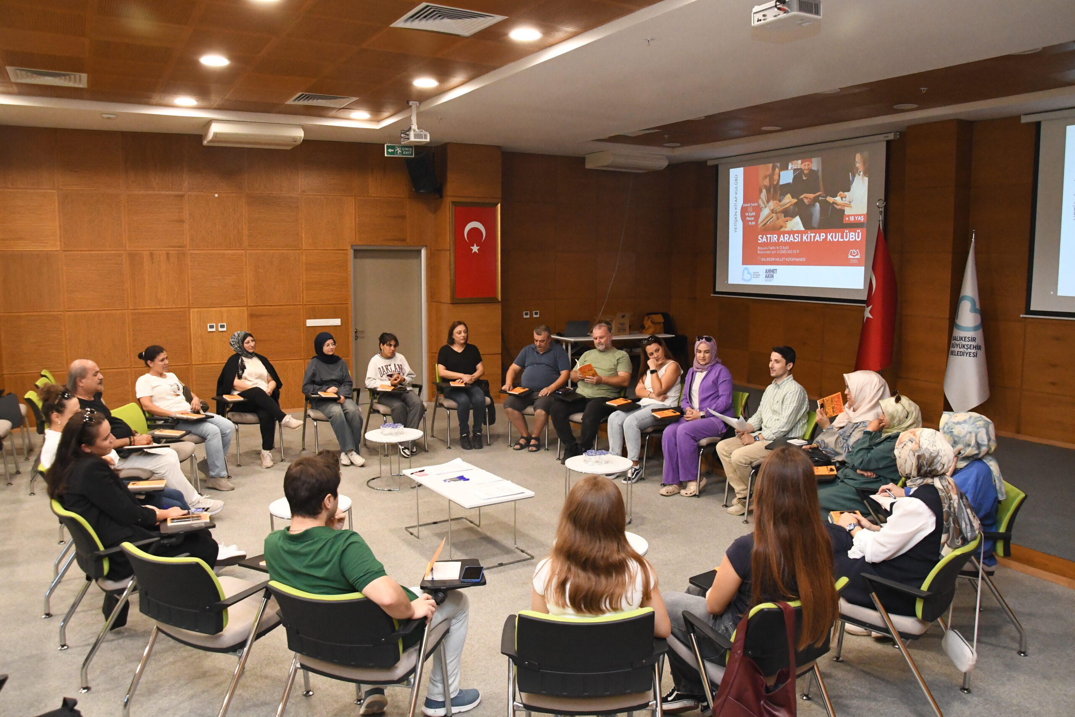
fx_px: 806
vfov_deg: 47.9
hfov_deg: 67.4
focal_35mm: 27
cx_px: 538
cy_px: 358
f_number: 7.1
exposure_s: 1/160
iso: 5000
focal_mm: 18
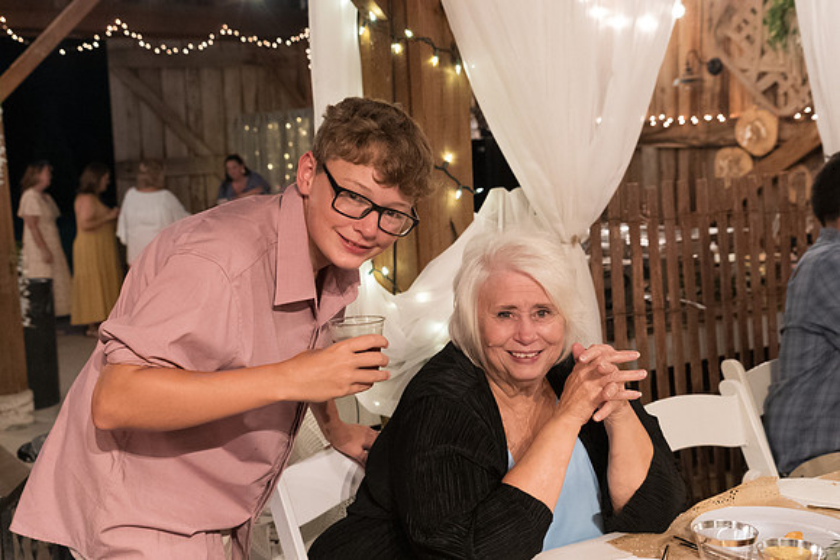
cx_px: 420
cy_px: 280
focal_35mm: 41
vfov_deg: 32.6
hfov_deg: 47.4
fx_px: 957
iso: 6400
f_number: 6.3
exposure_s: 1/60
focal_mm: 41
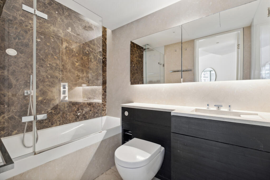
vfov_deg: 77.3
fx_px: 113
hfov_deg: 100.4
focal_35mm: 15
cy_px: 90
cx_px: 135
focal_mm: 10
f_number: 8
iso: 640
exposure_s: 1/5
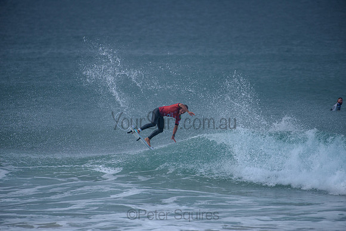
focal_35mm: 509
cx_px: 173
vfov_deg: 2.7
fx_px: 4890
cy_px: 116
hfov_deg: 4.1
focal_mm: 500
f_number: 5.6
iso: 320
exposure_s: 1/2000
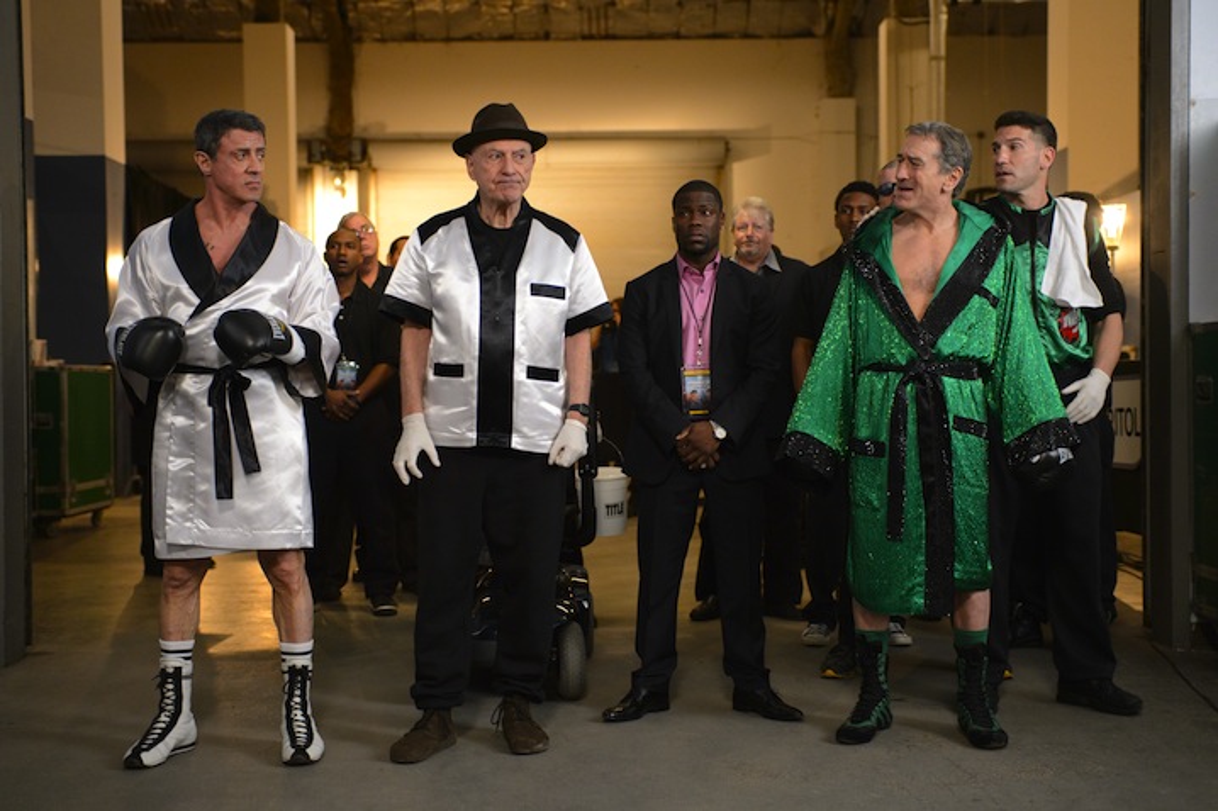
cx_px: 609
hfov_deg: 39.6
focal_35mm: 50
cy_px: 406
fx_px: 1691
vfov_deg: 27.0
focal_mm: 50
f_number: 2.8
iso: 2500
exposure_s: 1/200
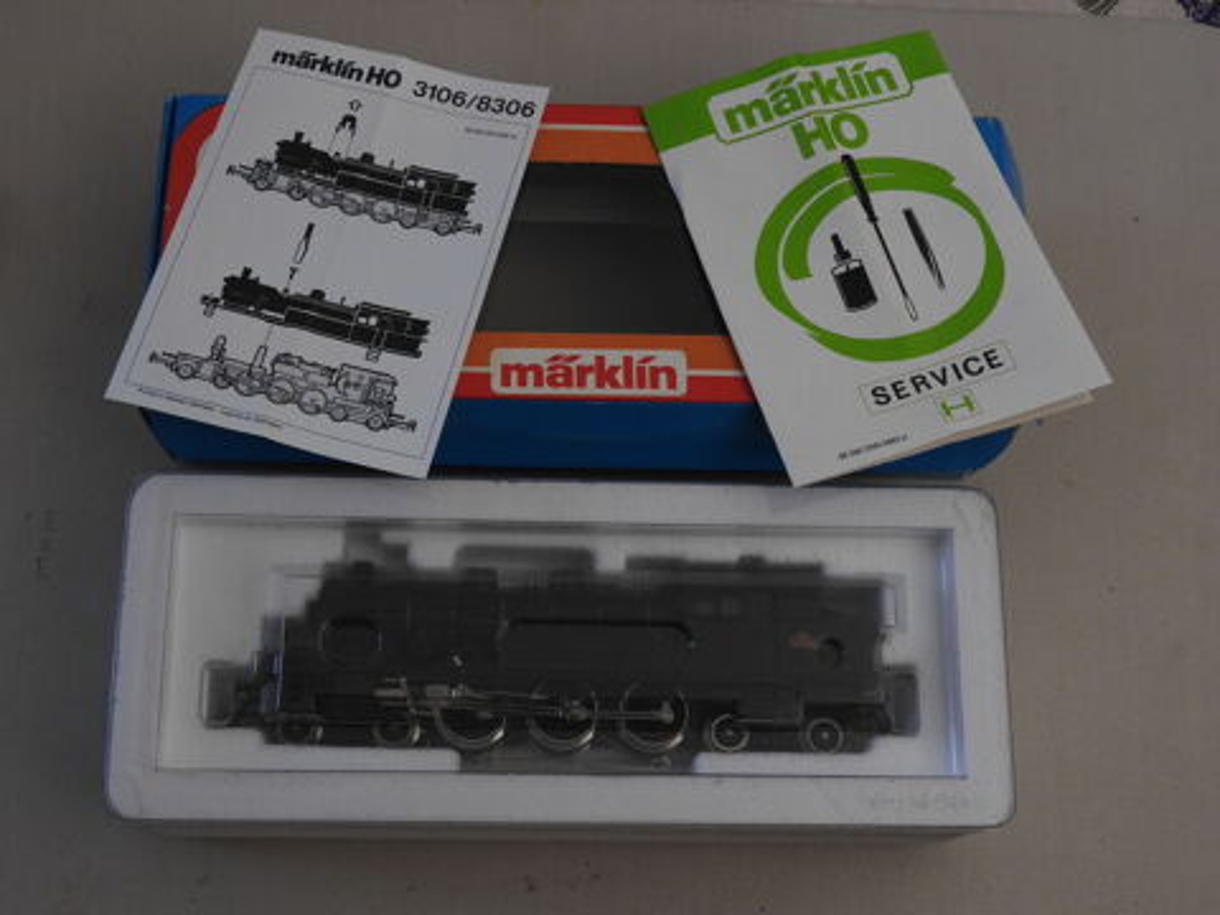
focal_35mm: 50
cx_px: 610
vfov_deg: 29.1
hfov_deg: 38.2
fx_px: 1762
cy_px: 458
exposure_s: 1/30
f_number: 4
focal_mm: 9
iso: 220
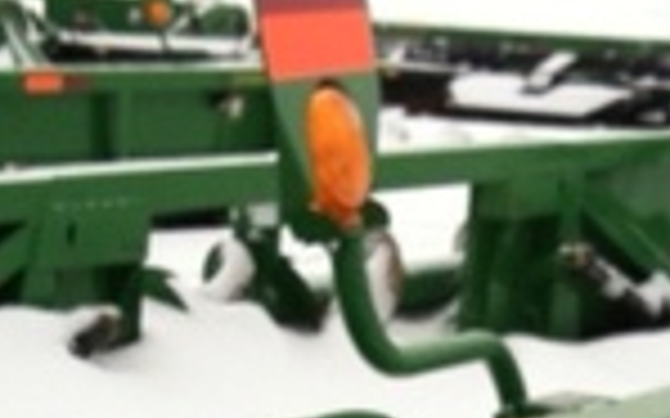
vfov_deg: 9.1
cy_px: 818
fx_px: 2464
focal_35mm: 135
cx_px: 477
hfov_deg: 15.4
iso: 80
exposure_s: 1/1000
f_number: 2.8
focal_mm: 3.85
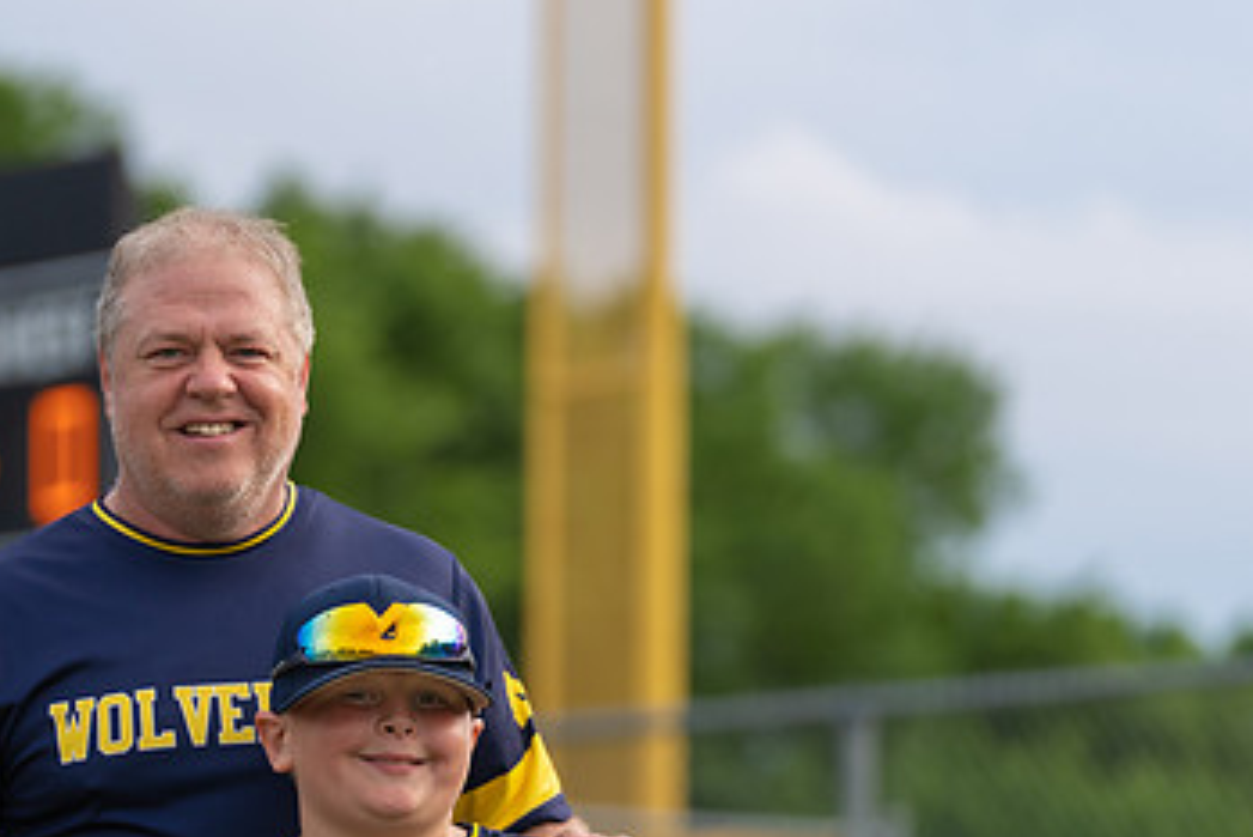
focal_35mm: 211
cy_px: 656
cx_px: 280
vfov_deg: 6.5
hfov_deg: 9.7
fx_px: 7347
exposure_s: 1/320
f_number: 2.8
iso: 160
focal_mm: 127
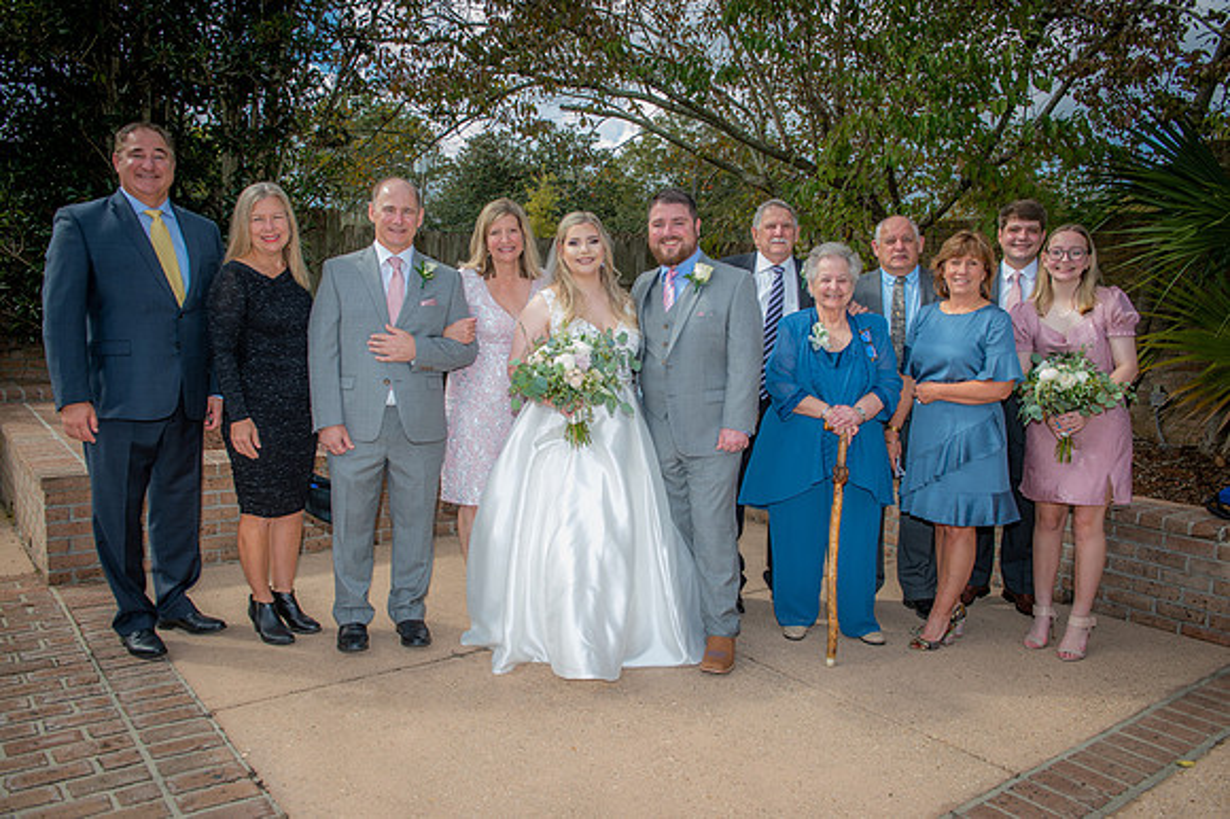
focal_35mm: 28
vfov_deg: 46.4
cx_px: 615
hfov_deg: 65.5
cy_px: 410
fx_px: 956
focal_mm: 28
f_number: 5.6
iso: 50
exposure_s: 1/160
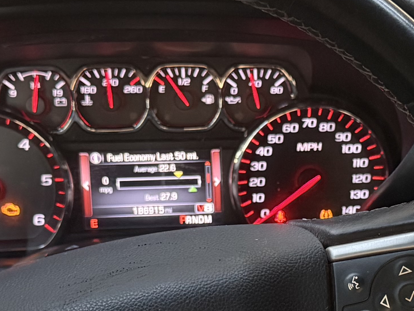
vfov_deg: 15.5
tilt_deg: -20.6
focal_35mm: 94
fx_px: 1124
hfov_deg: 20.7
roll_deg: -2.1
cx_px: 309
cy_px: 291
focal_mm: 6.76
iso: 800
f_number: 1.78
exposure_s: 1/31
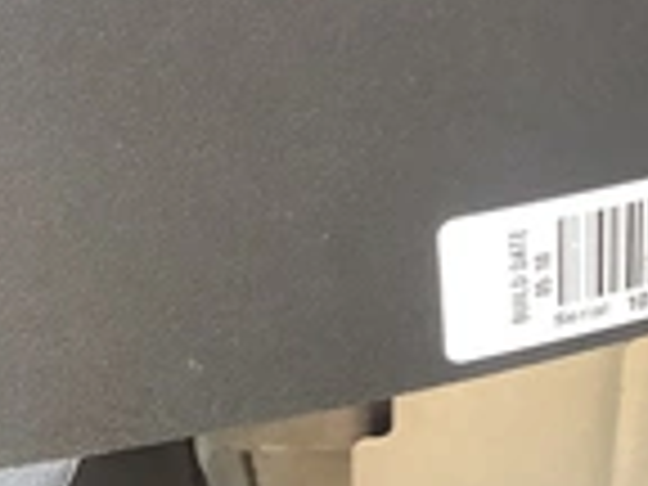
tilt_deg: -39.3
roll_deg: -6.4
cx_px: 756
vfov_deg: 17.2
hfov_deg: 21.3
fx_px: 1610
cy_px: 284
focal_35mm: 86
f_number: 2.4
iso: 80
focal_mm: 3.3
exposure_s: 1/120
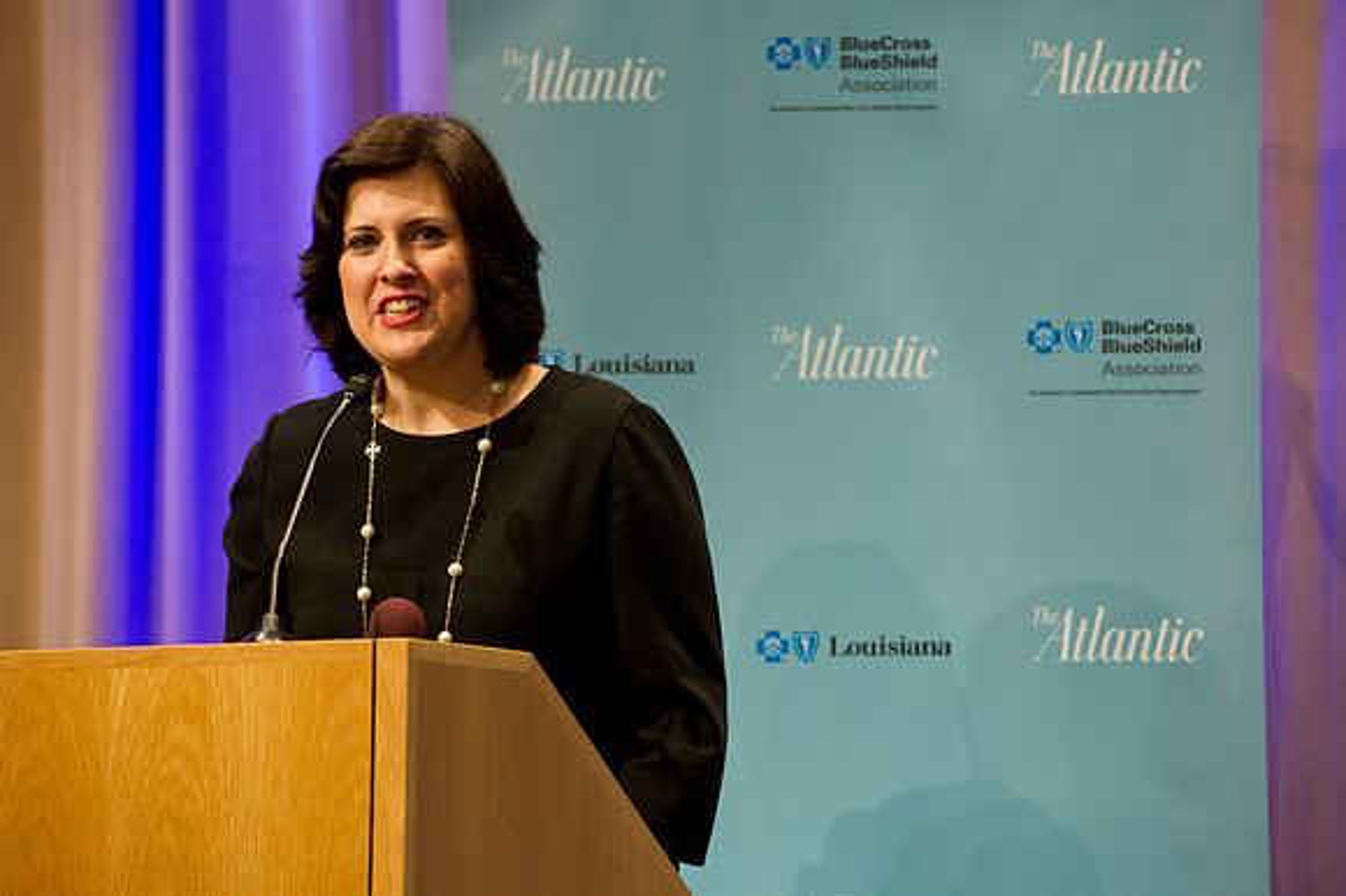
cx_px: 673
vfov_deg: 8.1
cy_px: 448
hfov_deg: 12.1
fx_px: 6352
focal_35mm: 170
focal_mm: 170
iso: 2500
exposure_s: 1/125
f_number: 4
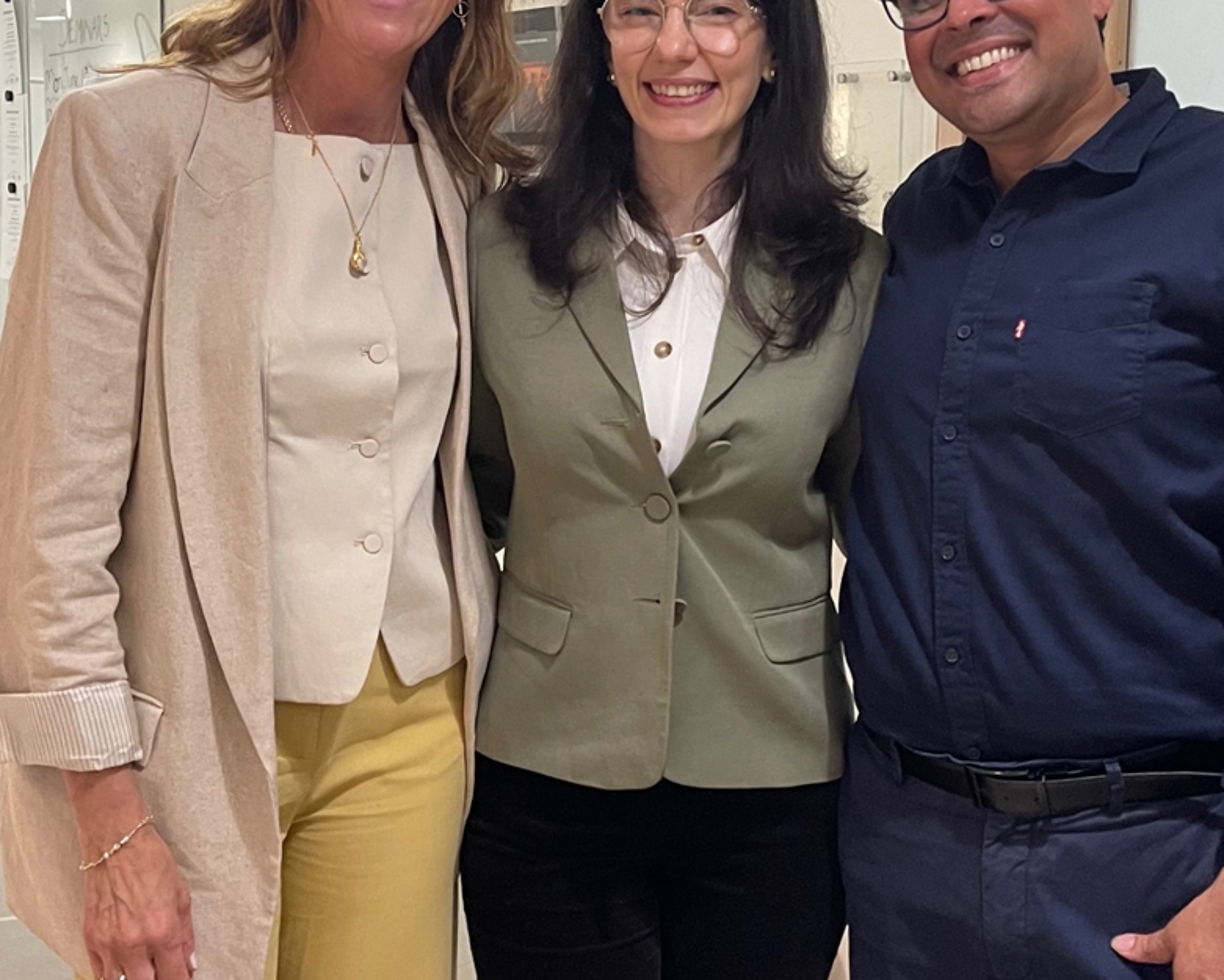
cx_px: 660
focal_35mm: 50
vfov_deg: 30.2
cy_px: 376
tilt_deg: -8.0
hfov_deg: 37.3
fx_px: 1812
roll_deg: -1.0
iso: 400
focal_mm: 5.1
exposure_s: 1/50
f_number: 1.6
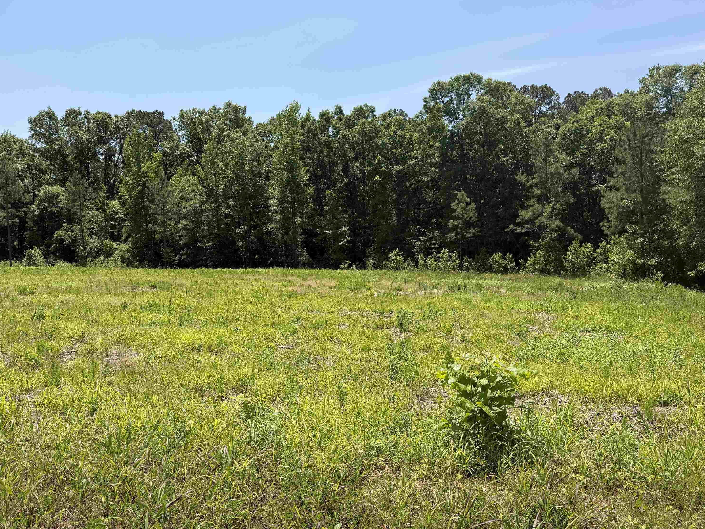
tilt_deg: -3.7
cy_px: 267
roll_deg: +0.9
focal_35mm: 25
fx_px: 509
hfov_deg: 69.4
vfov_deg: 54.9
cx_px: 358
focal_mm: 6.76
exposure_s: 1/3759
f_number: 1.78
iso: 80
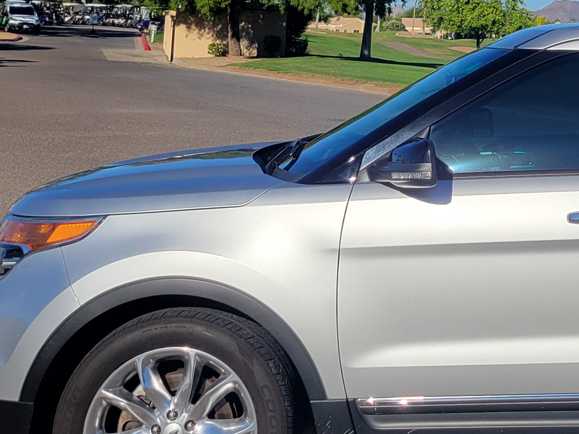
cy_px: -103
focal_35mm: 81
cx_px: 638
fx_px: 1355
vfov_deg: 17.3
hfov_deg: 22.7
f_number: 1.8
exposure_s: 1/3707
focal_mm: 5.4
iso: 40
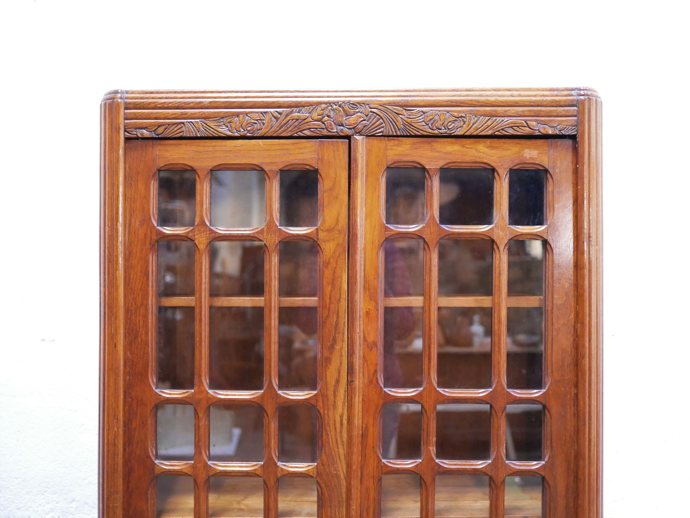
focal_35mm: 40
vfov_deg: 36.0
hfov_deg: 46.8
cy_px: 259
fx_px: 798
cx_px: 345
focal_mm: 20
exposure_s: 1/20
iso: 3200
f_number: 1.7
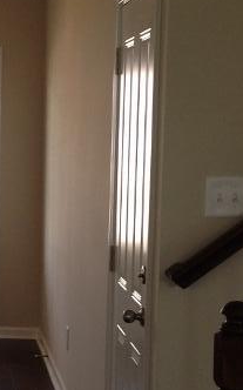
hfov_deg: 11.5
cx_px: -140
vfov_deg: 19.3
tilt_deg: -5.1
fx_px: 1146
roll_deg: -1.1
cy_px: 247
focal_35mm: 108
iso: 64
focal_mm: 4.12
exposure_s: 1/60
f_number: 2.4
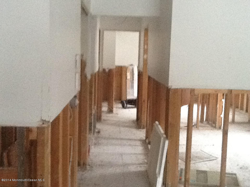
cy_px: 94
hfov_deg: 42.9
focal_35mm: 44
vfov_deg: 32.9
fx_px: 318
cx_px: 125
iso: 320
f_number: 2.4
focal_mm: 2.03
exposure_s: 1/17
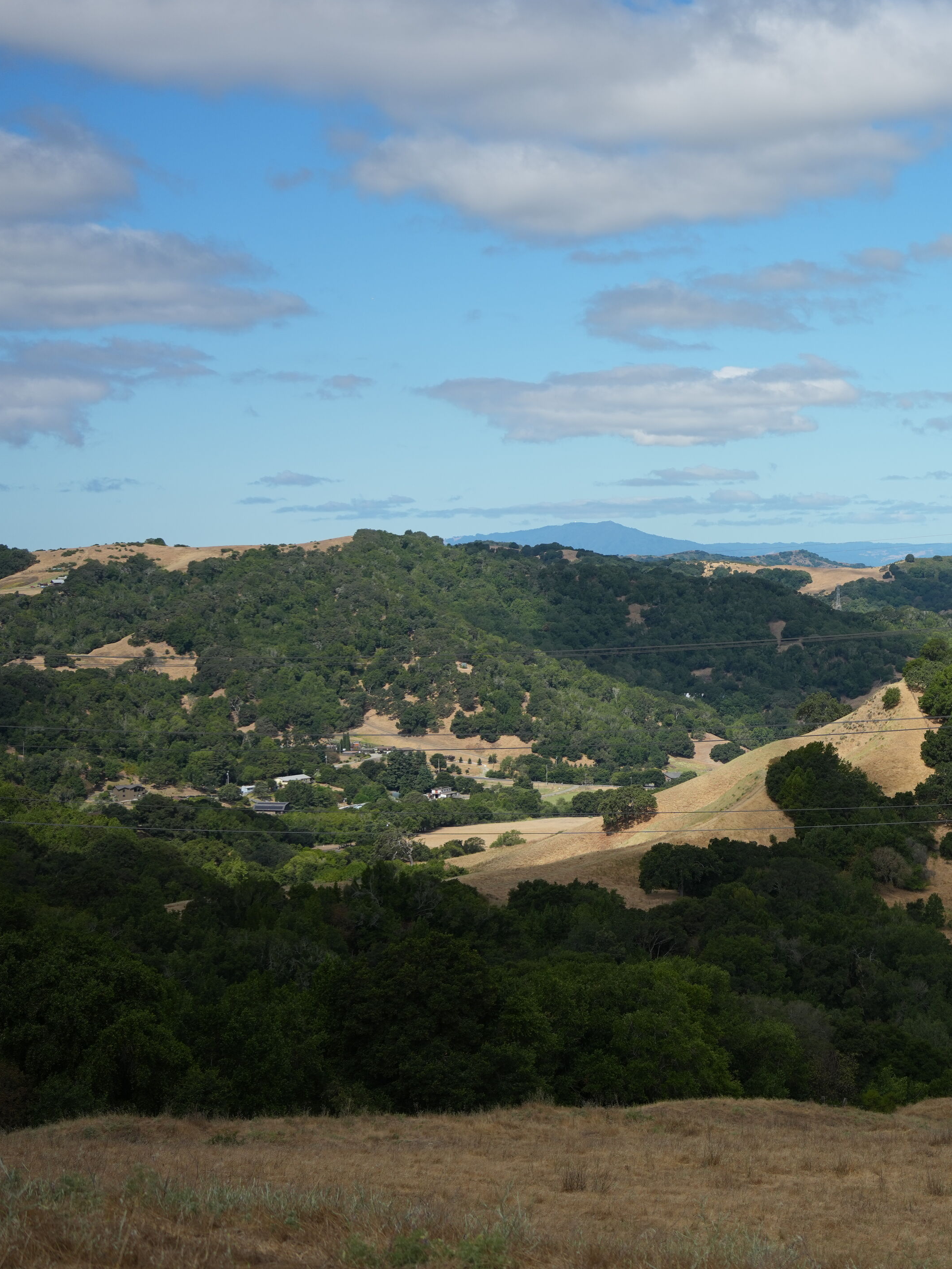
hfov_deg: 19.6
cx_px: 926
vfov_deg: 26.7
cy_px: 641
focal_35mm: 73
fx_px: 2677
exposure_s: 1/2500
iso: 250
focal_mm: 50
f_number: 4.5
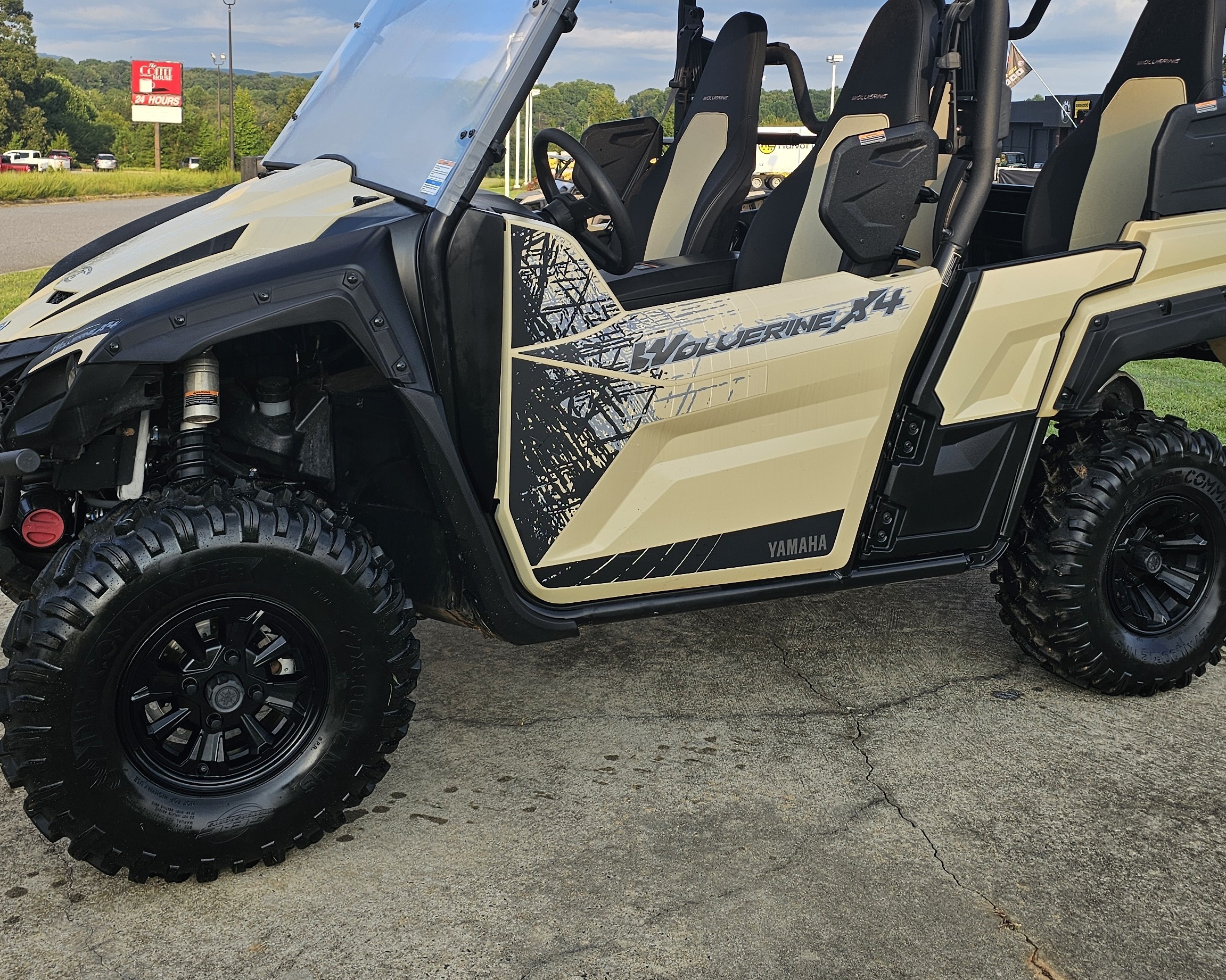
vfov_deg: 37.8
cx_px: 649
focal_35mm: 39
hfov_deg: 46.8
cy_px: 327
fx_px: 1415
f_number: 1.7
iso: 10
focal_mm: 6.3
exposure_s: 1/274
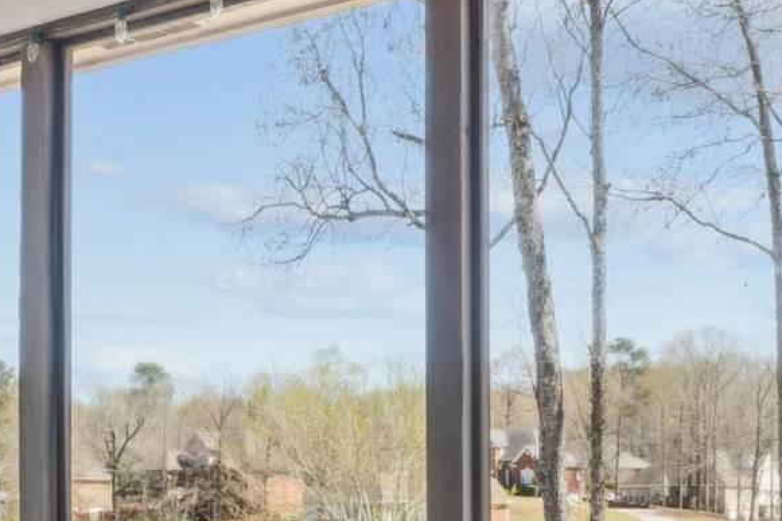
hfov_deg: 26.8
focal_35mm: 74
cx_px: 156
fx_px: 1607
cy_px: 491
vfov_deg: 18.1
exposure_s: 1/50
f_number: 13
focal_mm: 14
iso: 500
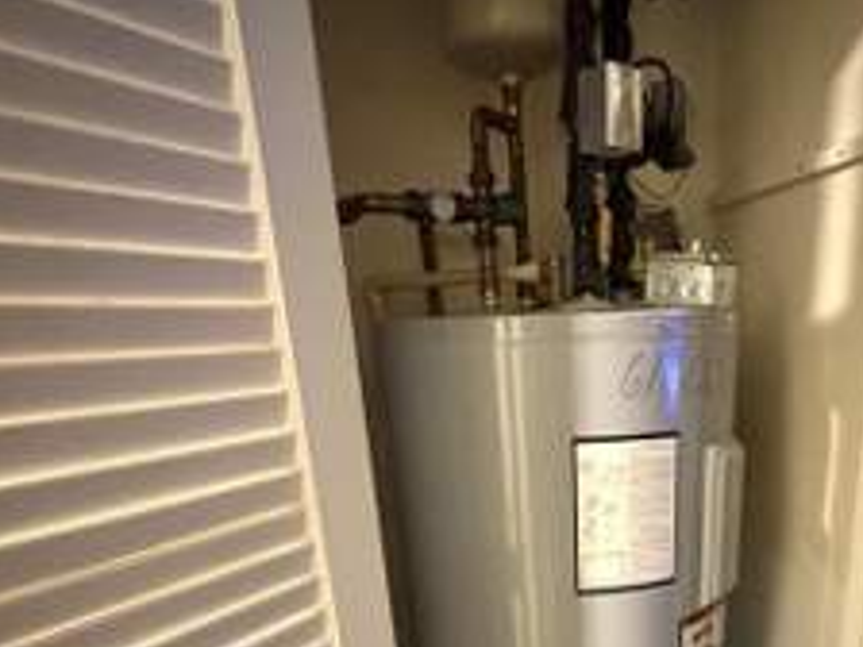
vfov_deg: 41.7
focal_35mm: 30
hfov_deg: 58.6
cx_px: 578
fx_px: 748
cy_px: 620
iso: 1250
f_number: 2.2
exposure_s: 1/40
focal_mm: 2.22
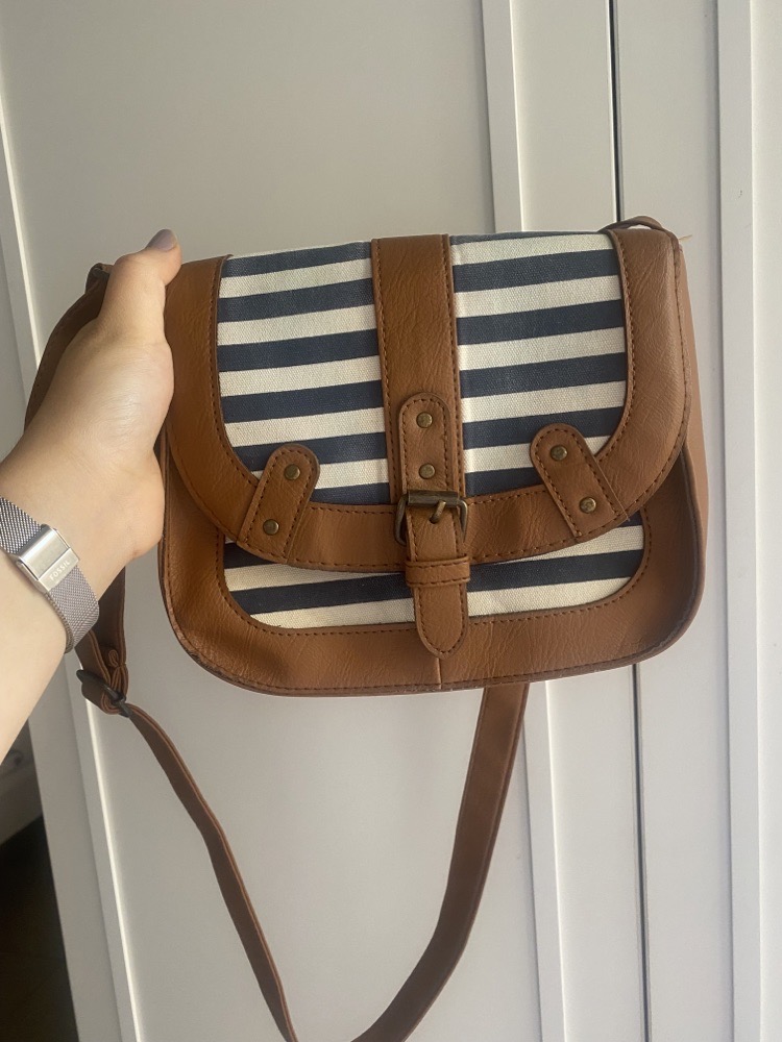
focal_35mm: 26
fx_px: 783
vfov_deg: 67.3
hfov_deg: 53.1
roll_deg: +3.8
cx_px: 391
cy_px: 521
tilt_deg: -7.0
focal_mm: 4.25
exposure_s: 1/60
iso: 160
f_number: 1.8
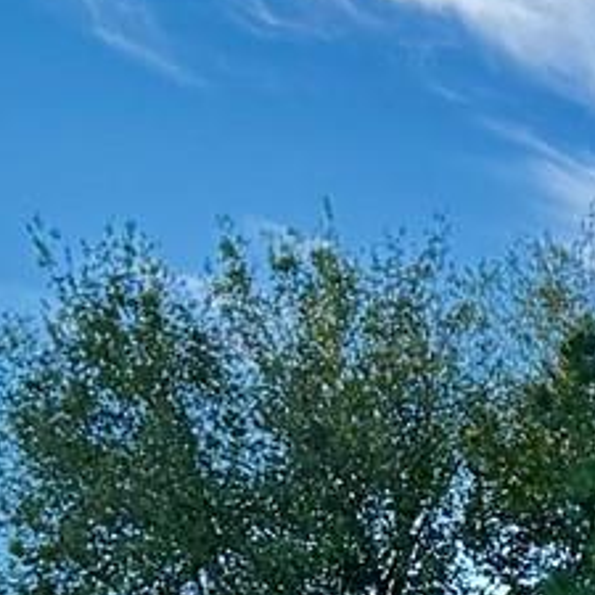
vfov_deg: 8.7
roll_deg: +0.0
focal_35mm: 193
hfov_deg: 7.5
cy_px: 1060
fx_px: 3753
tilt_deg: +3.5
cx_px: 2049
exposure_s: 1/1855
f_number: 1.78
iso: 100
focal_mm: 6.76
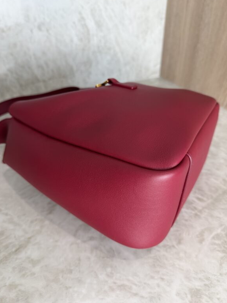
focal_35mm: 25
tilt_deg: -34.4
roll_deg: +0.1
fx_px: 219
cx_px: 114
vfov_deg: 69.4
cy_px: 153
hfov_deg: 54.9
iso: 100
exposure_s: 1/120
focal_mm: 6.76
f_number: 1.78
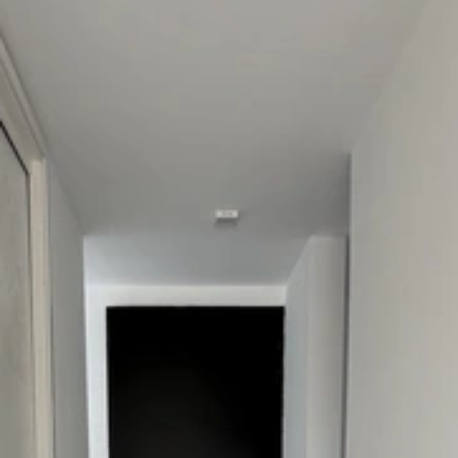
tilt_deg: -6.6
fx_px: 614
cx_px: 202
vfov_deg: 33.4
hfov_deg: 40.9
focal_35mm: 41
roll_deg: -0.3
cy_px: 549
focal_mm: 2.22
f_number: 2.2
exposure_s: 1/121
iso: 100
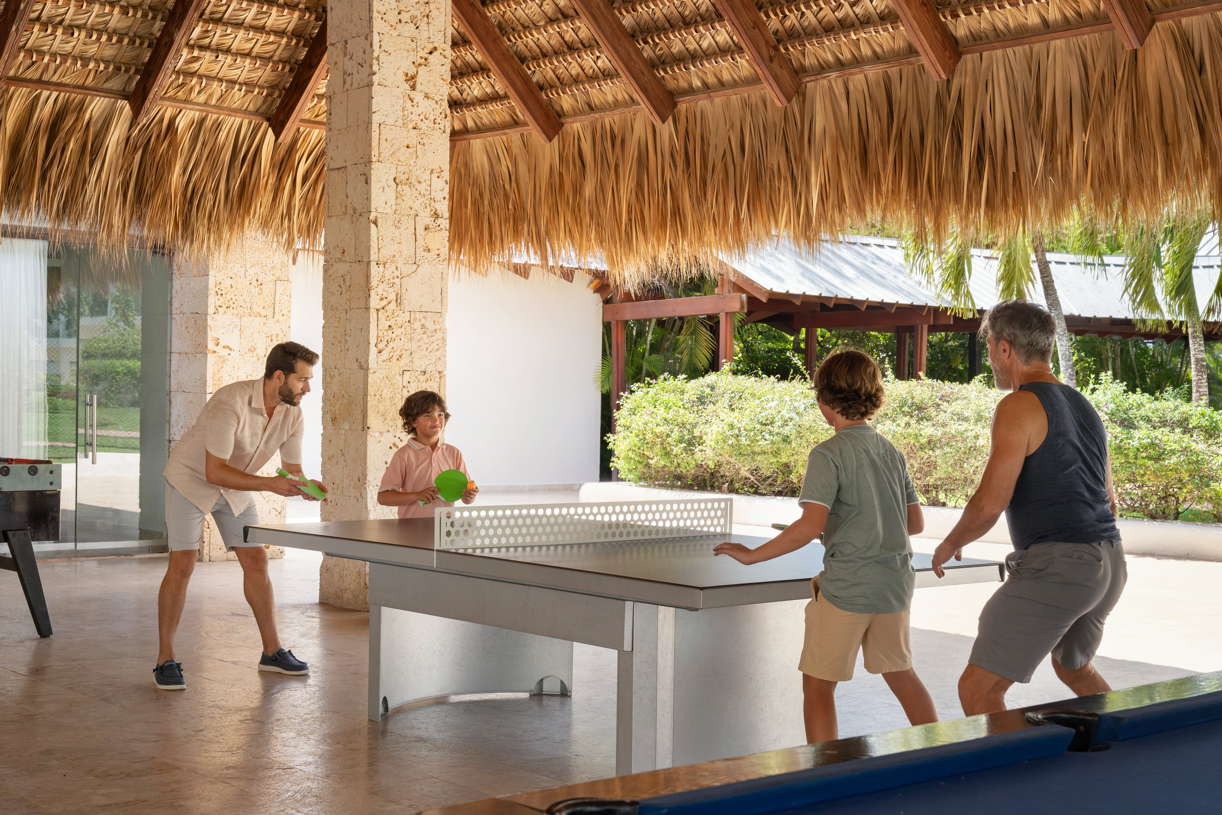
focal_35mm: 43
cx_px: 611
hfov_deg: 45.2
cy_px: 408
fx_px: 1466
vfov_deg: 31.1
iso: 1600
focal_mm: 43.2
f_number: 8
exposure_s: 1/500
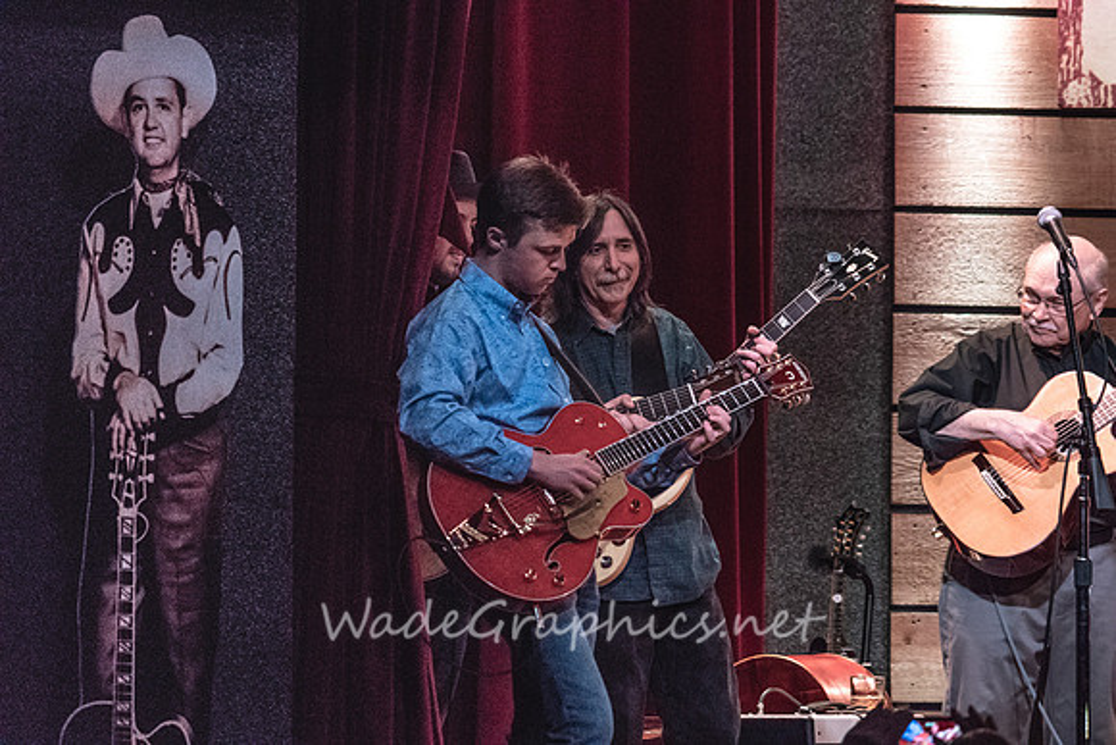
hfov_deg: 8.6
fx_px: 7441
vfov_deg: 5.7
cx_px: 558
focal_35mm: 240
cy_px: 372
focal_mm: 240
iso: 6400
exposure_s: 1/100
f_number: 8
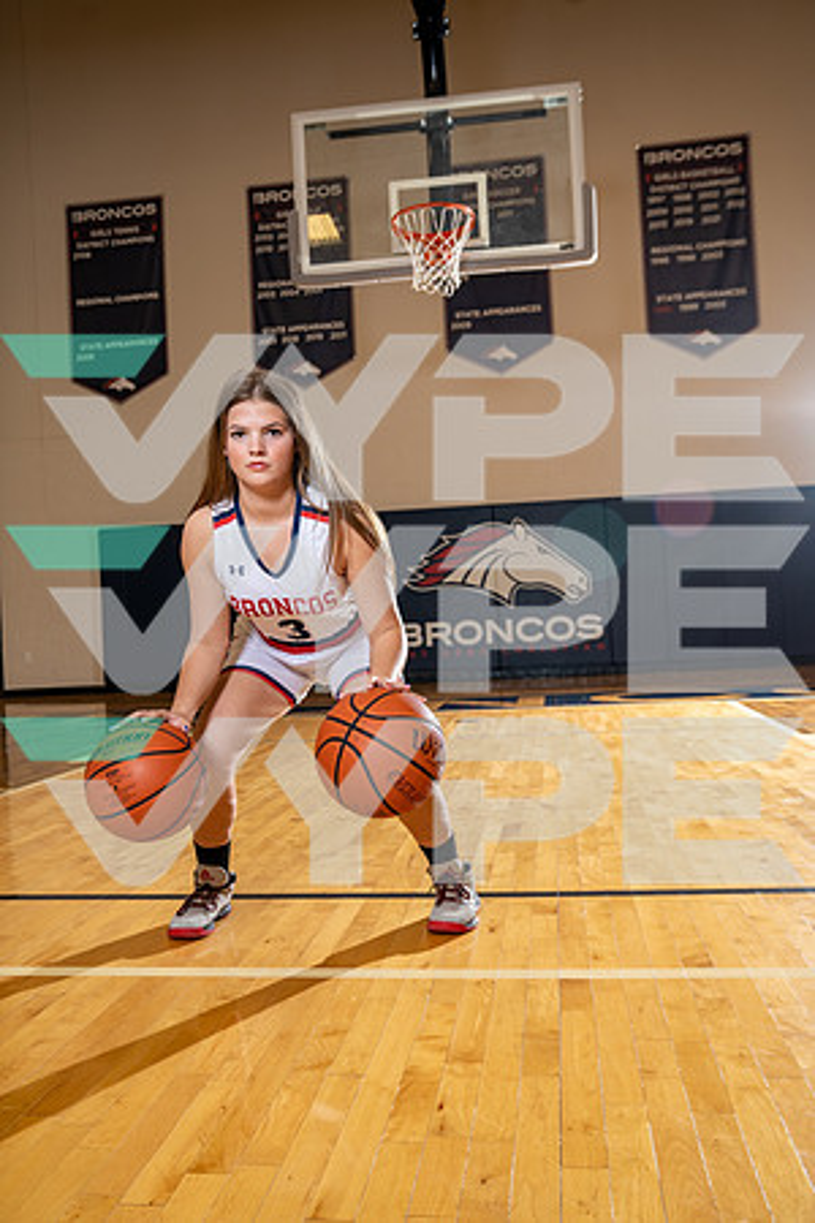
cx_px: 408
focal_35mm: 31
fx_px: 1053
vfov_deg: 60.3
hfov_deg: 42.3
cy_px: 612
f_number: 4.5
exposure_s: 1/250
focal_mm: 31
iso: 400
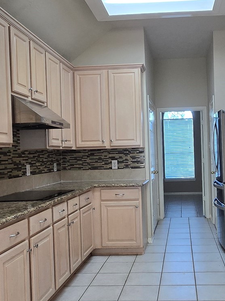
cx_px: 162
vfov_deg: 51.3
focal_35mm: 36
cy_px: 158
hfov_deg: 38.9
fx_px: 312
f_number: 2.2
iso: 160
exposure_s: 1/60
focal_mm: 2.2
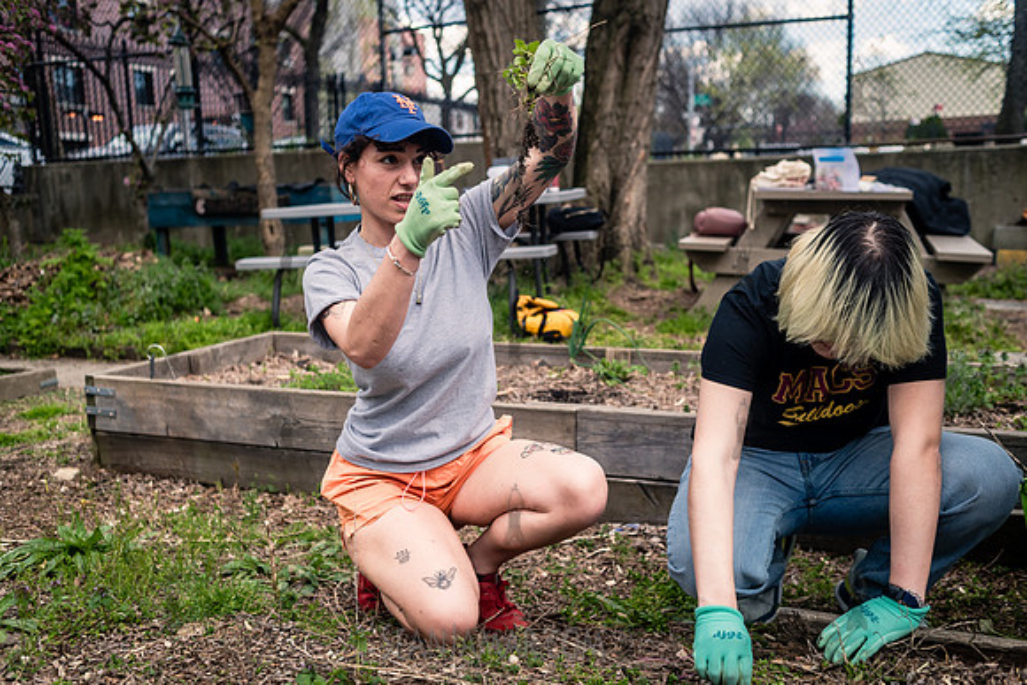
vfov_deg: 37.9
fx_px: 999
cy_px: 342
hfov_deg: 54.4
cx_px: 514
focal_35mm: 35
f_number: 3.2
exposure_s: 1/640
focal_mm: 35
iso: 400
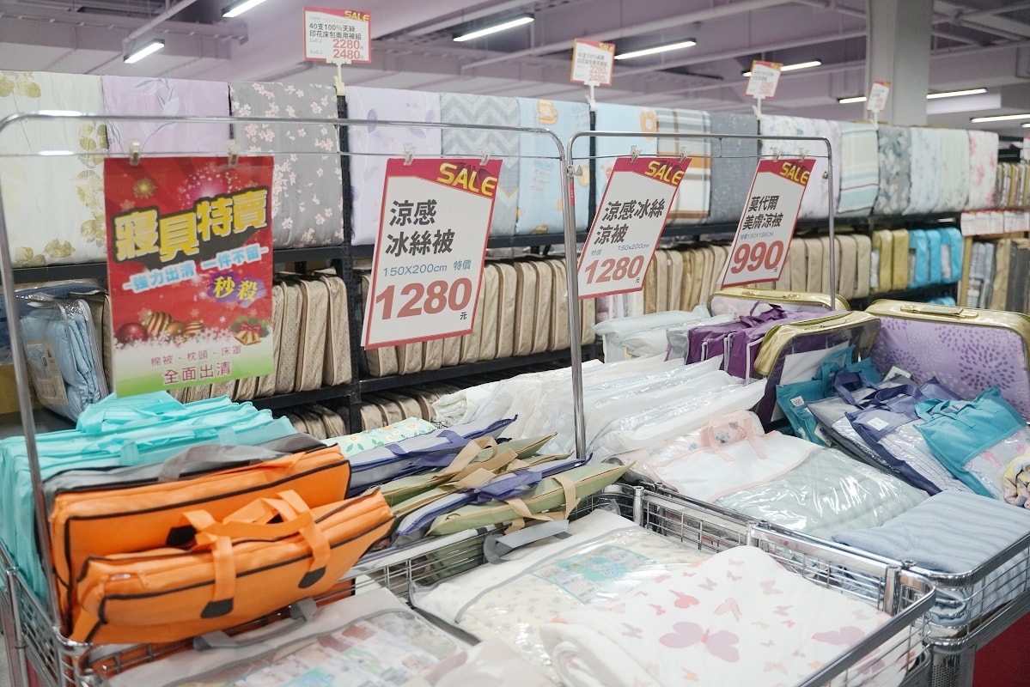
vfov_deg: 43.6
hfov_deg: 61.9
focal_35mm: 30
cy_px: 344
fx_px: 858
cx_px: 515
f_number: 2.8
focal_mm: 30
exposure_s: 1/160
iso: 2000
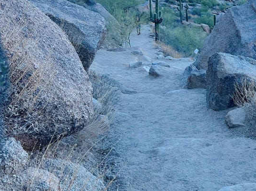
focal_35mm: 58
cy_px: 49
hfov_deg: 30.4
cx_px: 268
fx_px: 429
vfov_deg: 24.9
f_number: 1.5
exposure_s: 1/965
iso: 50
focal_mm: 5.7
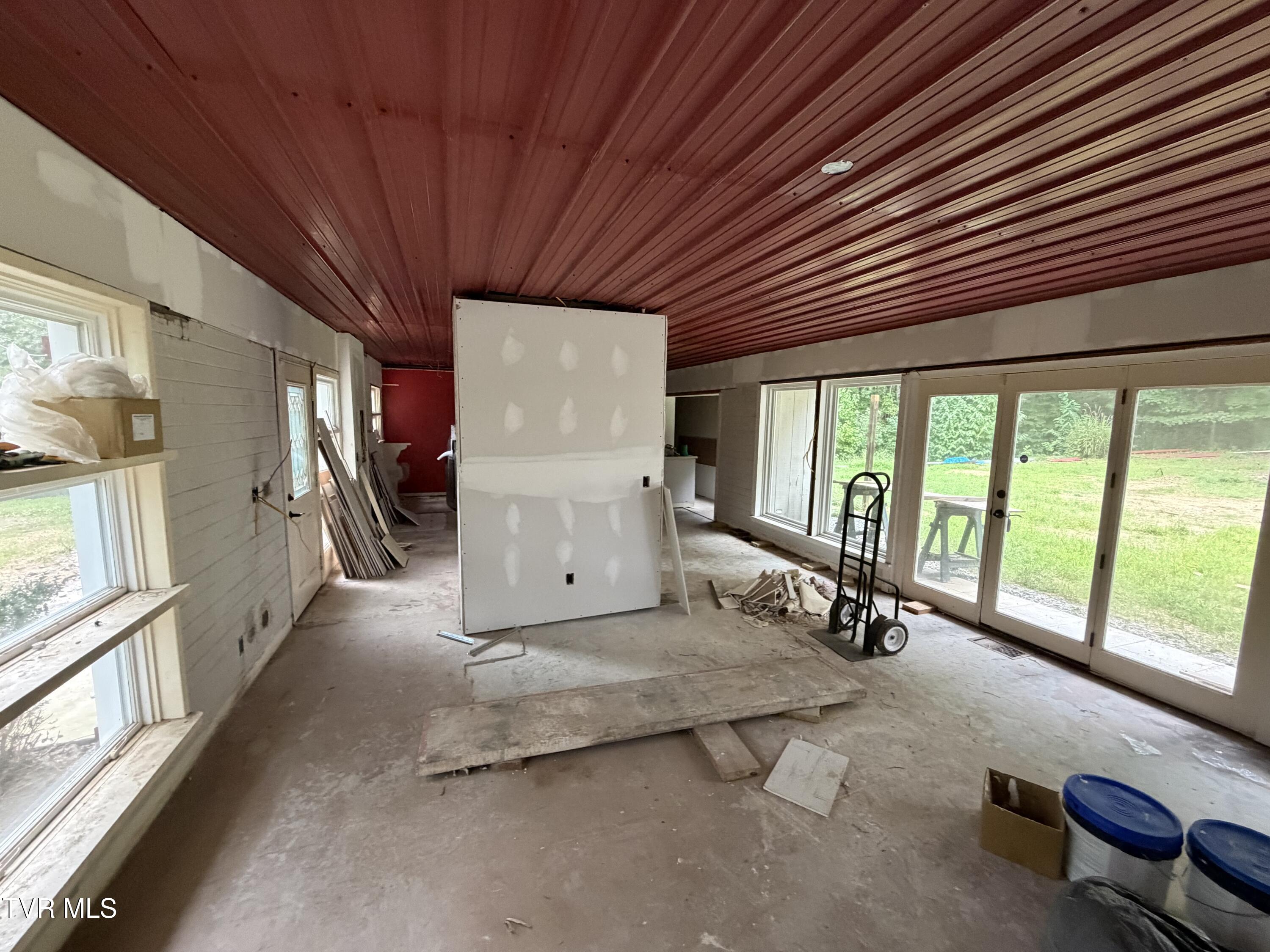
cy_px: 476
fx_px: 514
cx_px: 635
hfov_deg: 102.1
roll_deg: -0.1
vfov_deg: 85.7
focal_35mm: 14
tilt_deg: -6.9
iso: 500
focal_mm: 2.22
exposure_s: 1/60
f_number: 2.2
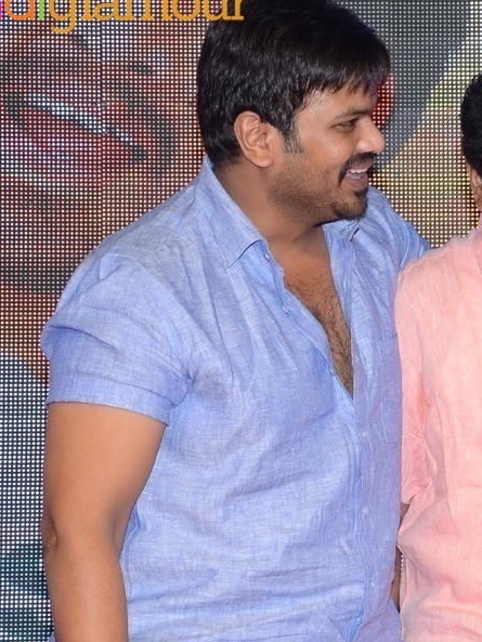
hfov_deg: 8.0
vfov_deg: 10.8
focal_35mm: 183
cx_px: 581
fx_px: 3396
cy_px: 431
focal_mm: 58
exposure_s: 1/125
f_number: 6.3
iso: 400
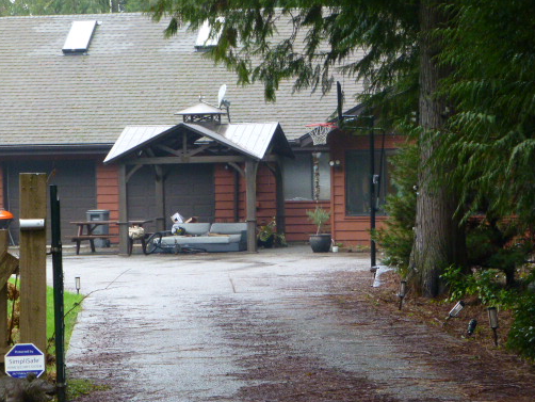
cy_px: 149
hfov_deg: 15.2
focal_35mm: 130
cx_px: 311
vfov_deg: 11.4
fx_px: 2010
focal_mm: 18.2
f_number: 5.3
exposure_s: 1/160
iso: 640
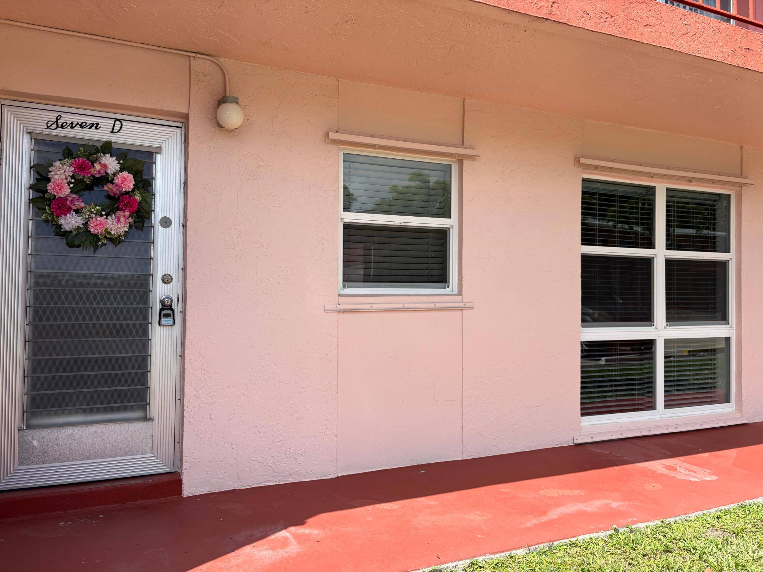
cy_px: 286
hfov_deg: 67.3
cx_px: 382
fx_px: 573
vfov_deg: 53.1
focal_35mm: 26
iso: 50
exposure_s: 1/1848
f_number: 1.6
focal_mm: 5.96
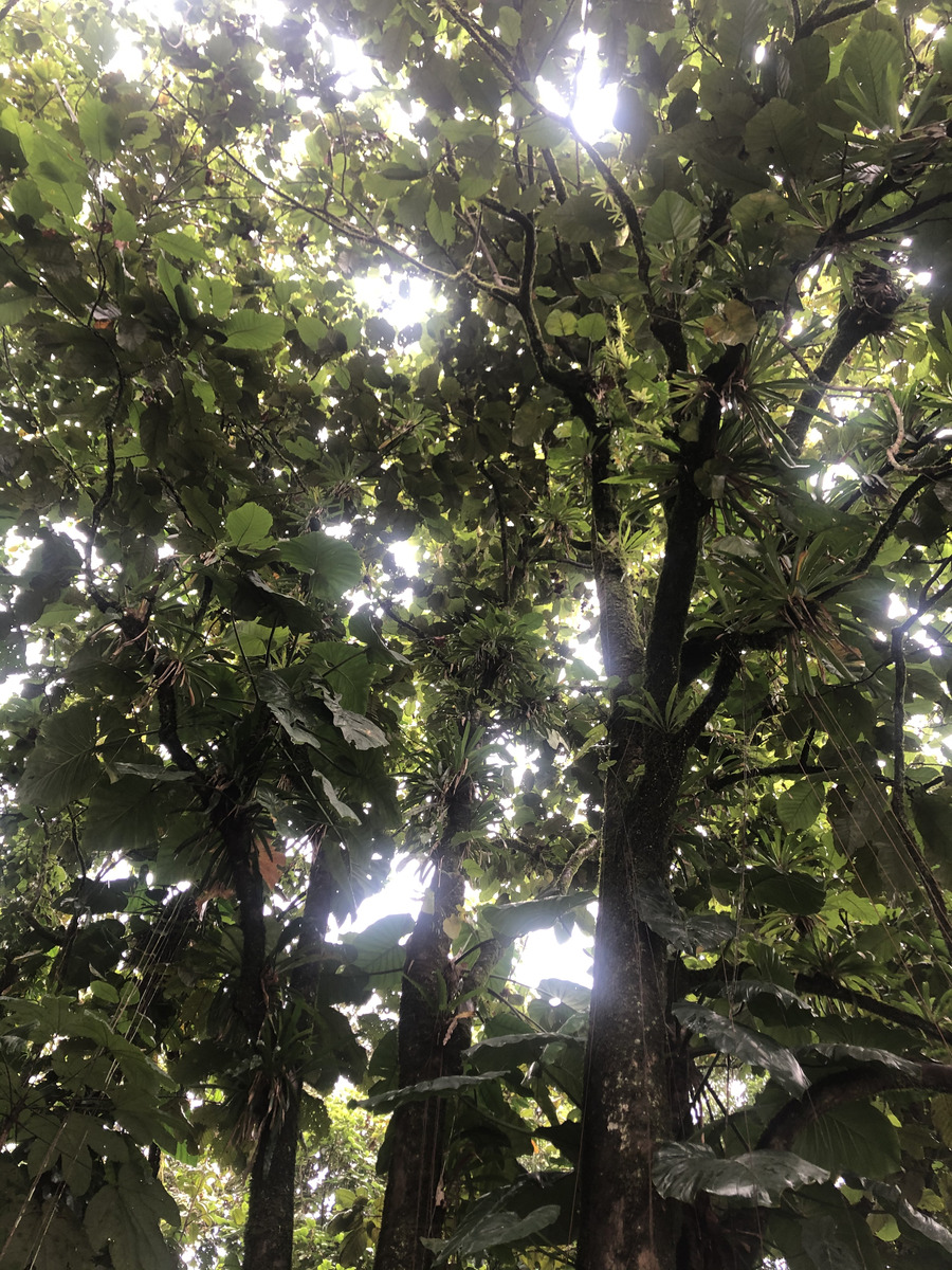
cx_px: 476
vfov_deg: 63.4
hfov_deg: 49.7
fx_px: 1027
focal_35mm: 28
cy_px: 635
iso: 32
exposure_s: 1/24
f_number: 1.8
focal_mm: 4
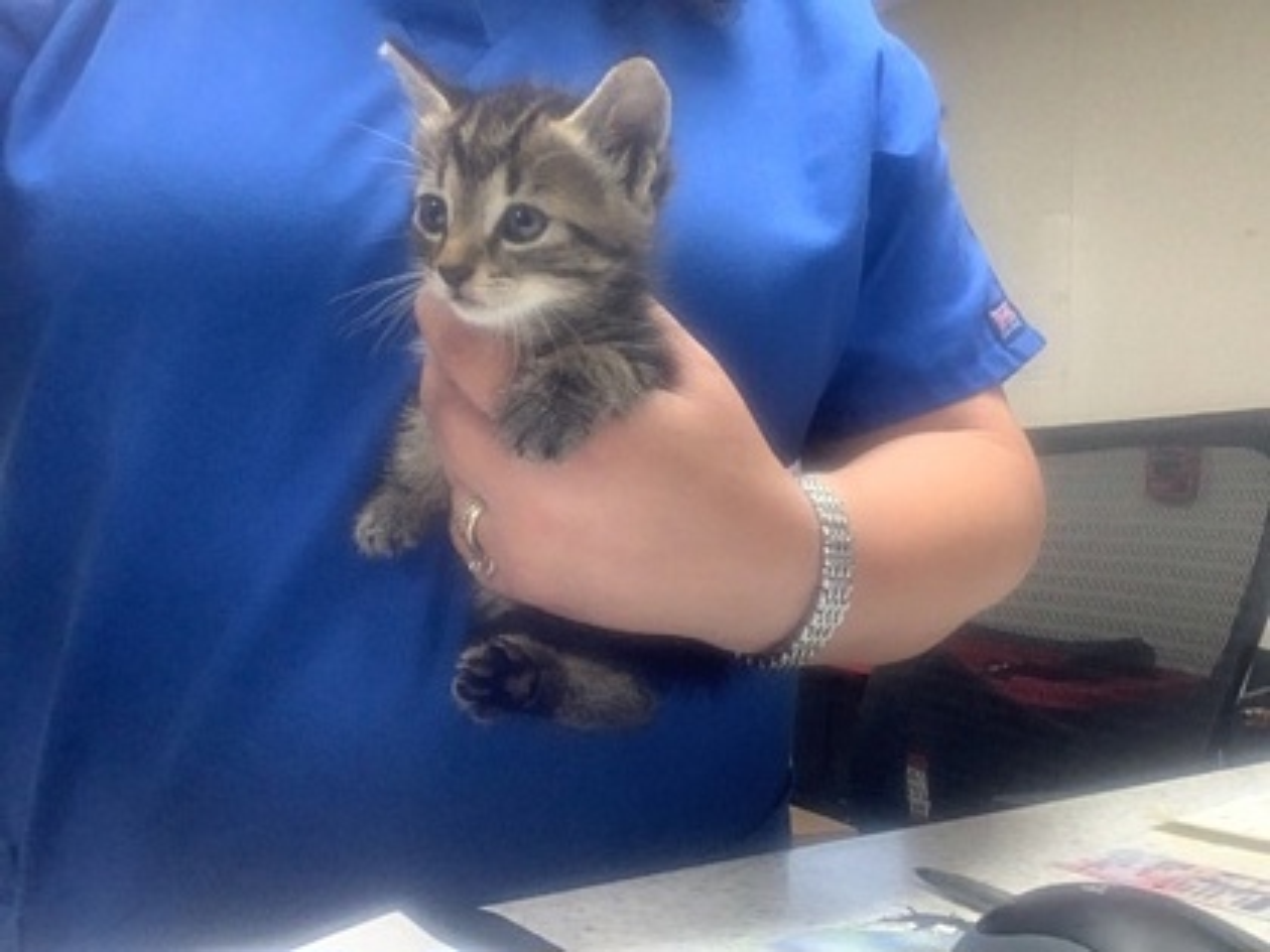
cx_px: 635
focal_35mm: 31
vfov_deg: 45.4
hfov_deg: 58.4
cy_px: 476
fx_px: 1137
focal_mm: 2.15
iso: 320
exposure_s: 1/60
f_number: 2.4
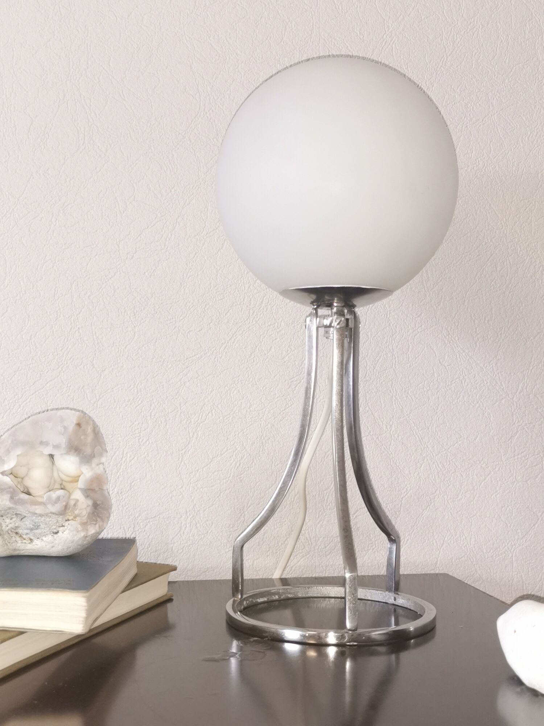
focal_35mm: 48
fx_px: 1006
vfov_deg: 39.7
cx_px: 272
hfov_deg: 30.3
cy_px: 363
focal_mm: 5.58
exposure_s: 1/50
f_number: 1.8
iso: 125
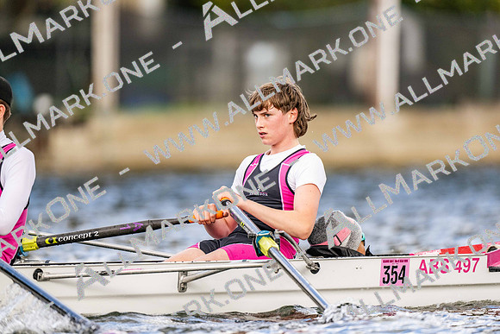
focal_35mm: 600
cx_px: 250
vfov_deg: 2.3
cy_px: 167
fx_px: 8339
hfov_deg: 3.4
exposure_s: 1/2500
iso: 900
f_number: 4
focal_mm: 600
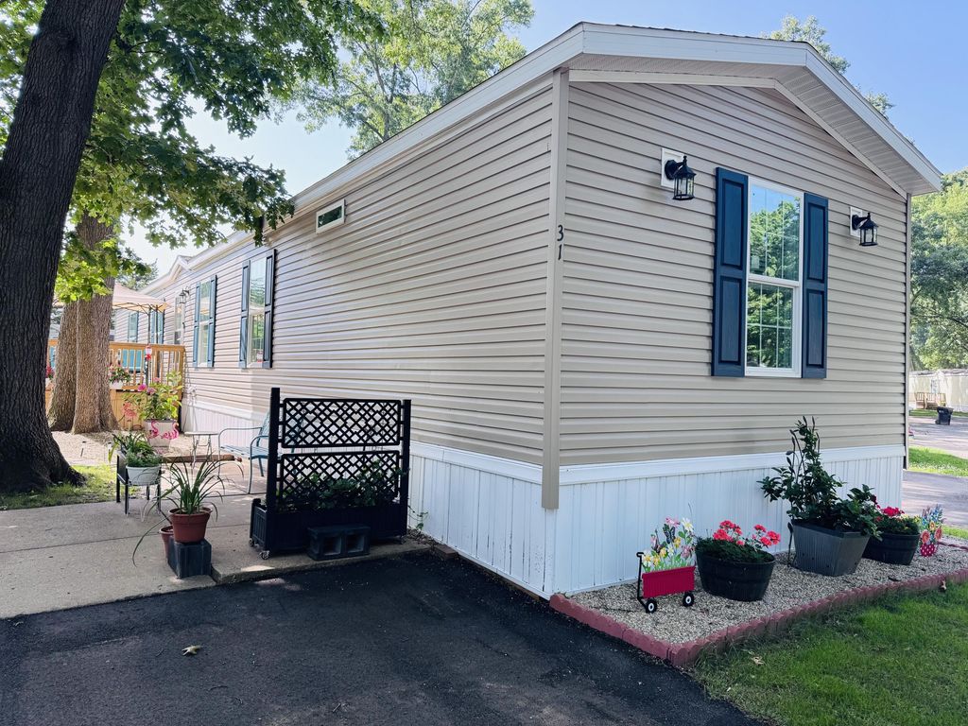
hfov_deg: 71.6
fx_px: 671
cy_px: 363
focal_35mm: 24
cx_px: 484
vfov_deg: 56.8
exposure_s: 1/422
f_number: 1.78
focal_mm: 6.76
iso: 80
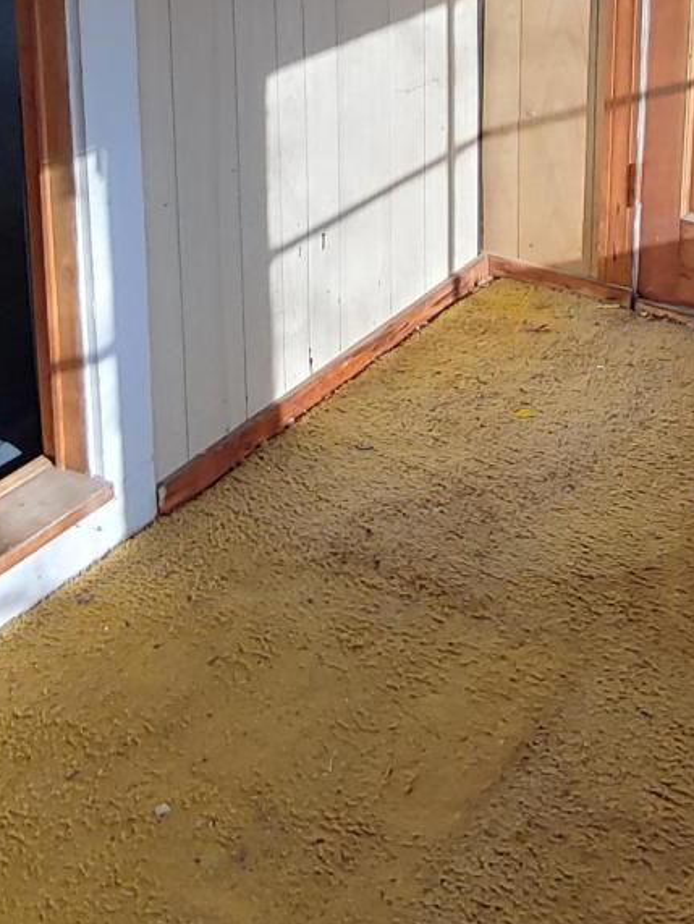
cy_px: -44
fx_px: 1495
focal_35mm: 56
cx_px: 500
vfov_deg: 31.2
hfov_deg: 25.9
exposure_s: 1/219
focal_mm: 2.18
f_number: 1.9
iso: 50
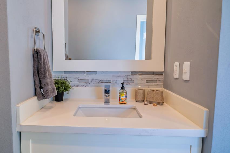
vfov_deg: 53.2
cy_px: 77
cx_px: 95
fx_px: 153
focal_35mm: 24
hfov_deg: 73.1
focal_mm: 20
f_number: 4.5
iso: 400
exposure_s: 1/60
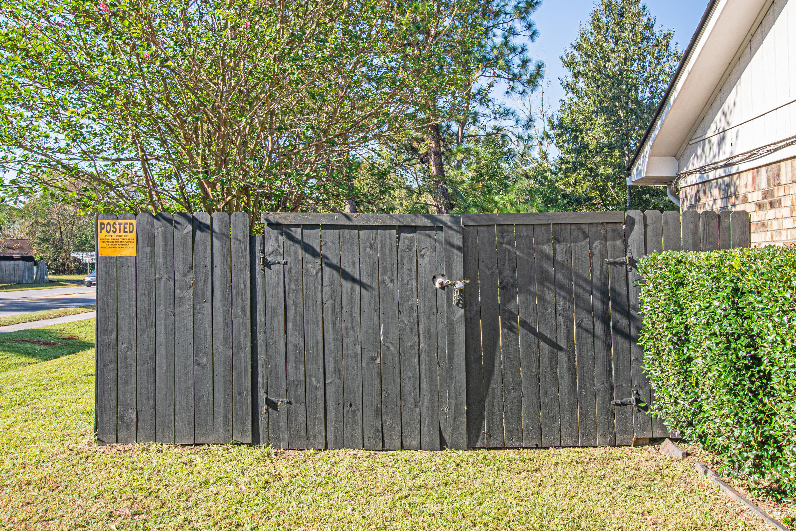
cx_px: 442
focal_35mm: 36
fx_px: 796
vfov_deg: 36.8
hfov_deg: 53.0
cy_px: 216
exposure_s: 1/100
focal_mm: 20
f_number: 10
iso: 200
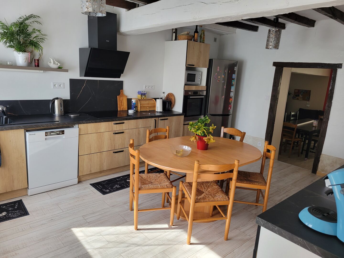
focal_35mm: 26
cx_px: 172
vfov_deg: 53.1
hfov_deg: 67.3
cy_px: 129
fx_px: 258
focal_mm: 5.4
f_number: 1.8
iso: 50
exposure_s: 1/120
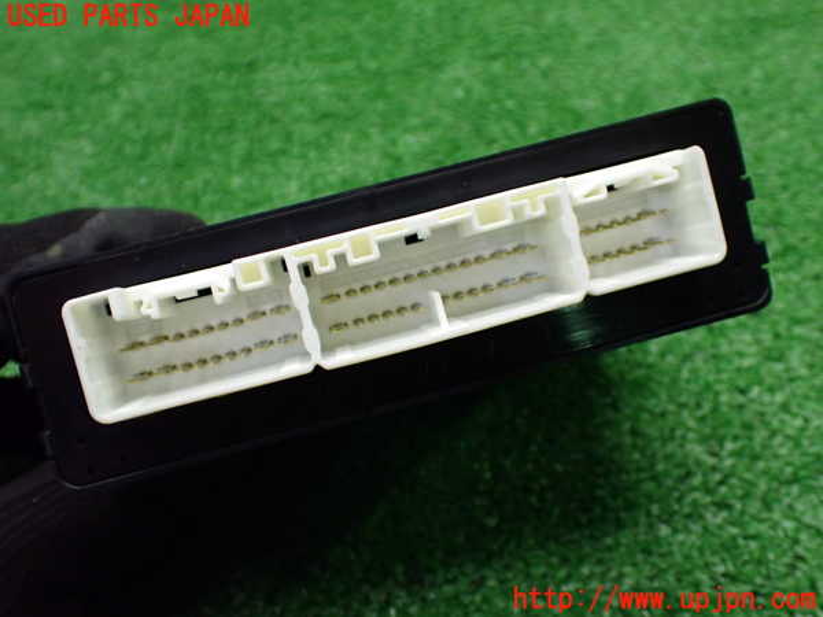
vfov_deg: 39.7
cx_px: 412
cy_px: 308
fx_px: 856
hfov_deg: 51.4
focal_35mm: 36
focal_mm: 6.37
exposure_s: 1/160
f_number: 2.5
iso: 640
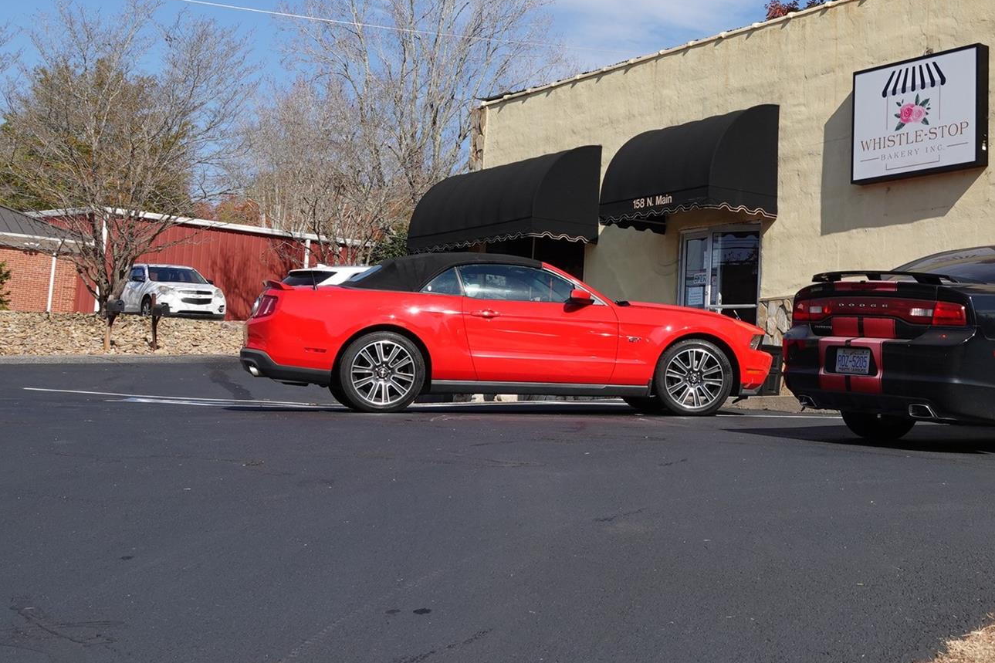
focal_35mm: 54
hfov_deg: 36.1
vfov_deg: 24.9
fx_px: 1492
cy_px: 219
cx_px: 740
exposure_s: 1/800
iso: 100
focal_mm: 12.33
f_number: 4
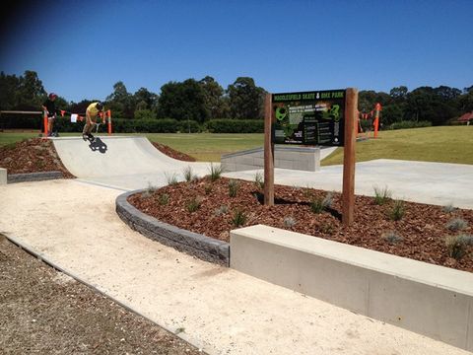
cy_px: 178
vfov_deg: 40.7
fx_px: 478
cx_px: 236
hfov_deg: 52.6
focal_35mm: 35
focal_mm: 4.28
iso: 50
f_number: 2.4
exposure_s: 1/3460
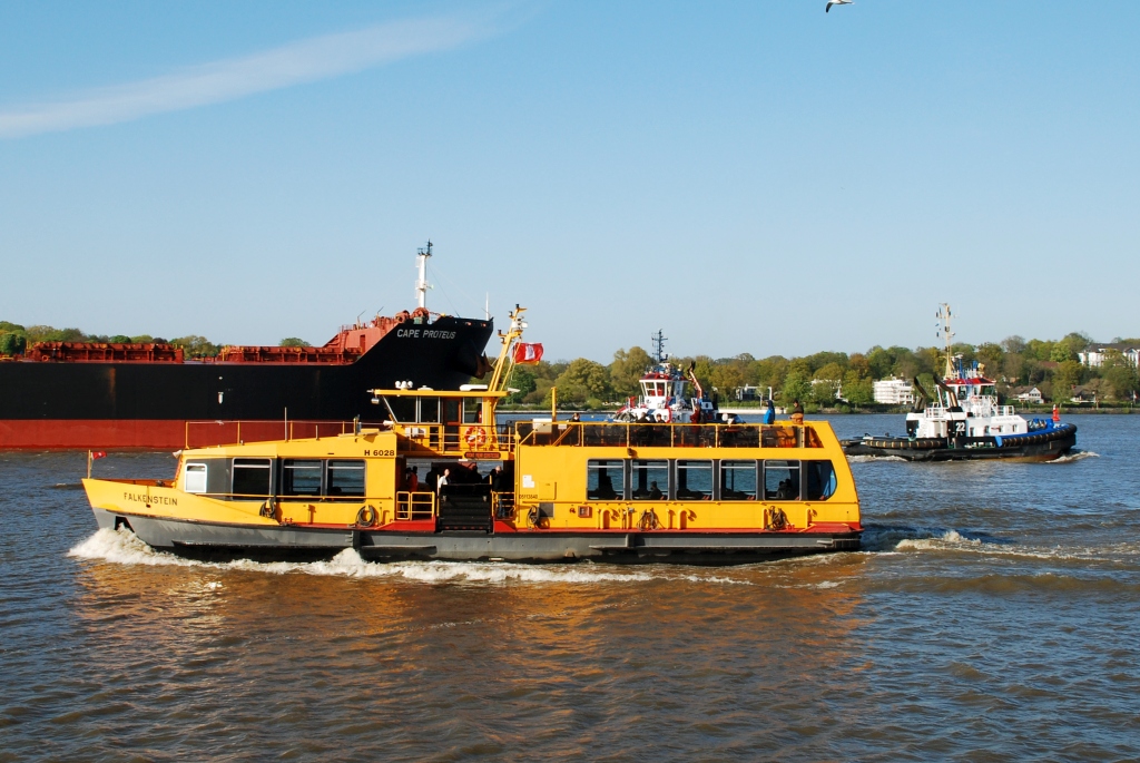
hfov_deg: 53.1
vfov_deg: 37.0
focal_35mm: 36
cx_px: 570
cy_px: 382
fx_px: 1141
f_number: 10
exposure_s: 1/200
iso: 200
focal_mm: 24
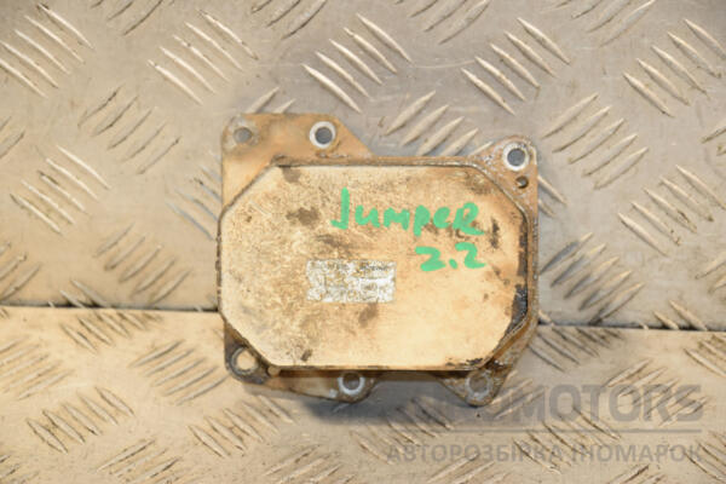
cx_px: 363
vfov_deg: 9.9
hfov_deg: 14.9
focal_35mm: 138
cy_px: 242
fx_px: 2783
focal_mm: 92
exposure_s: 1/200
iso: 800
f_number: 6.3
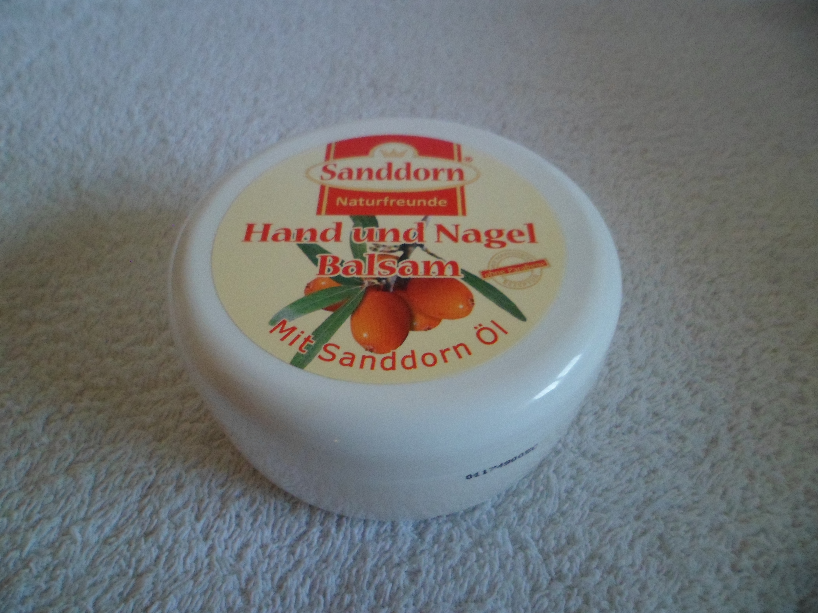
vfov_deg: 53.1
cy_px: 306
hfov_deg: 67.3
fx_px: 614
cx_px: 409
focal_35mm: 26
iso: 400
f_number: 3.3
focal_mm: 4.9
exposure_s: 1/30
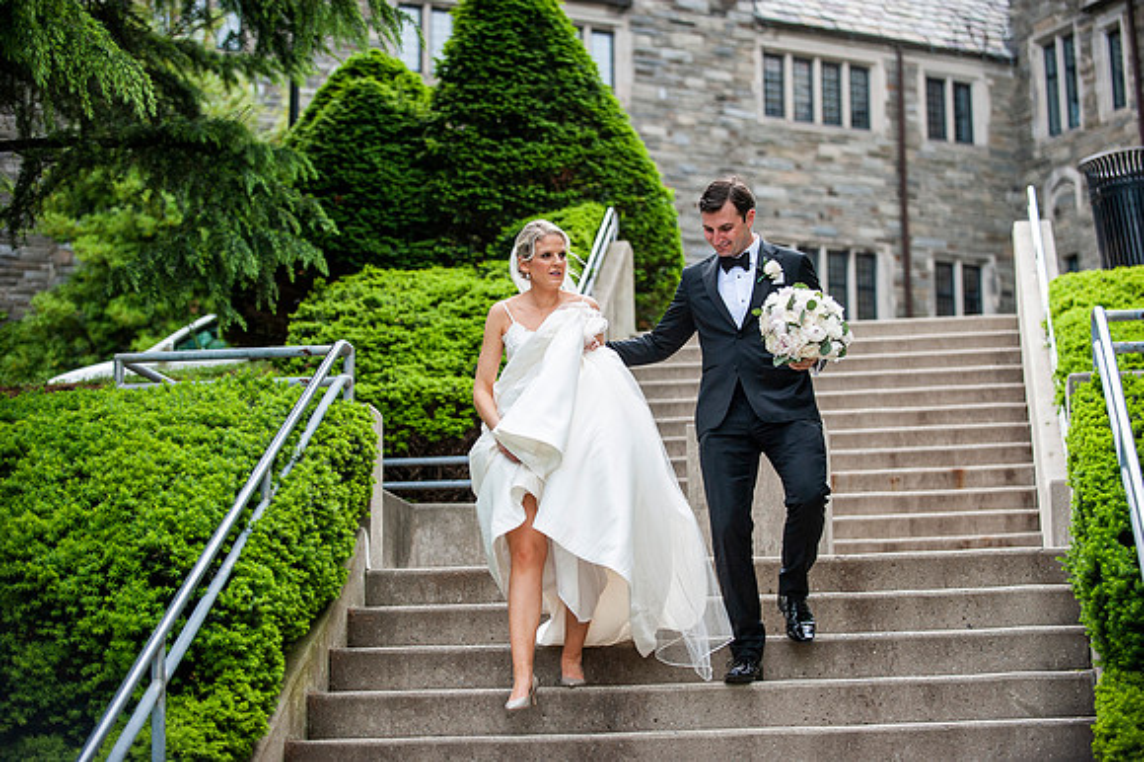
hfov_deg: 24.8
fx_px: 2604
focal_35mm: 82
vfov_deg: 16.6
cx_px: 572
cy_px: 381
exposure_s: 1/4000
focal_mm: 82
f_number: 2.8
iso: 640
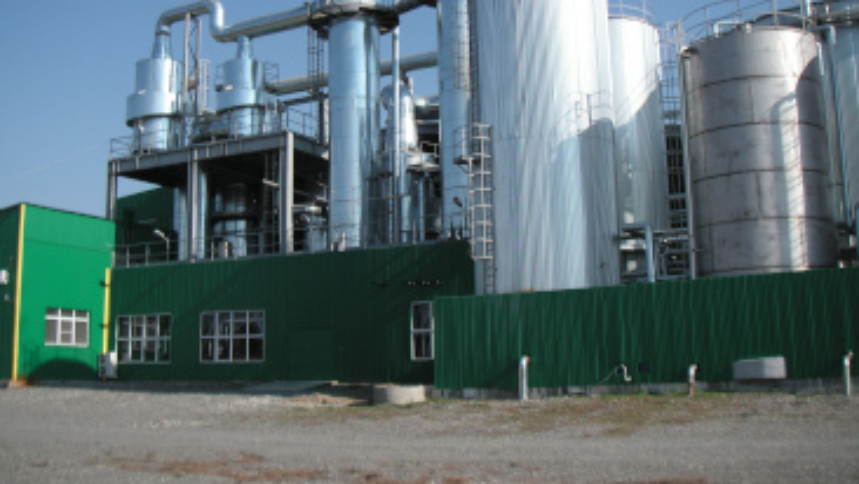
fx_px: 957
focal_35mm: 42
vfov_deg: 28.2
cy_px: 172
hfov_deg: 48.4
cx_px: 428
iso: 50
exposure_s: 1/750
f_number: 3.3
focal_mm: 6.3
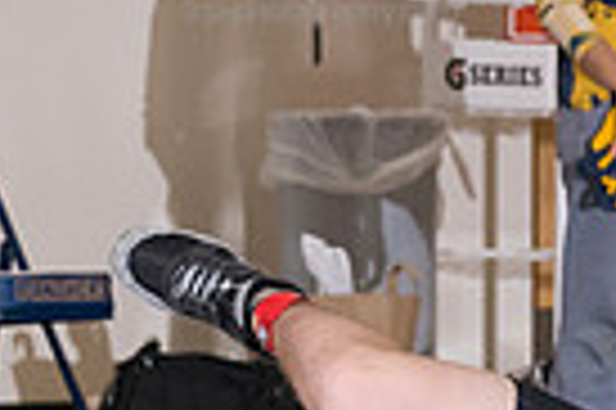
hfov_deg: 2.8
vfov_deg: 1.9
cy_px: 487
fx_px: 12596
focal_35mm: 737
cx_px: 958
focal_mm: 116
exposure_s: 1/250
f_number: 5.6
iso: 2000
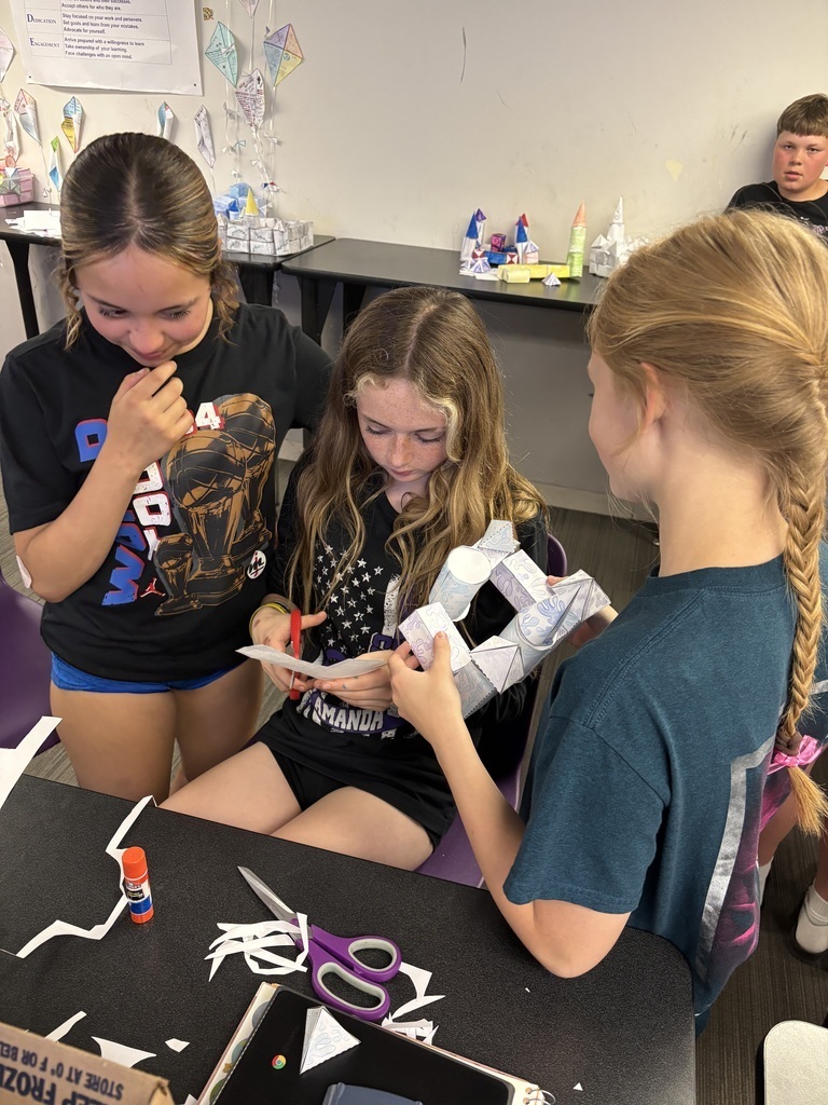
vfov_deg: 67.3
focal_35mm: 26
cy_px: 552
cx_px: 414
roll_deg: -4.4
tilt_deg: -30.2
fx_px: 829
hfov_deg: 53.1
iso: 320
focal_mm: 5.96
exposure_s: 1/60
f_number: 1.6
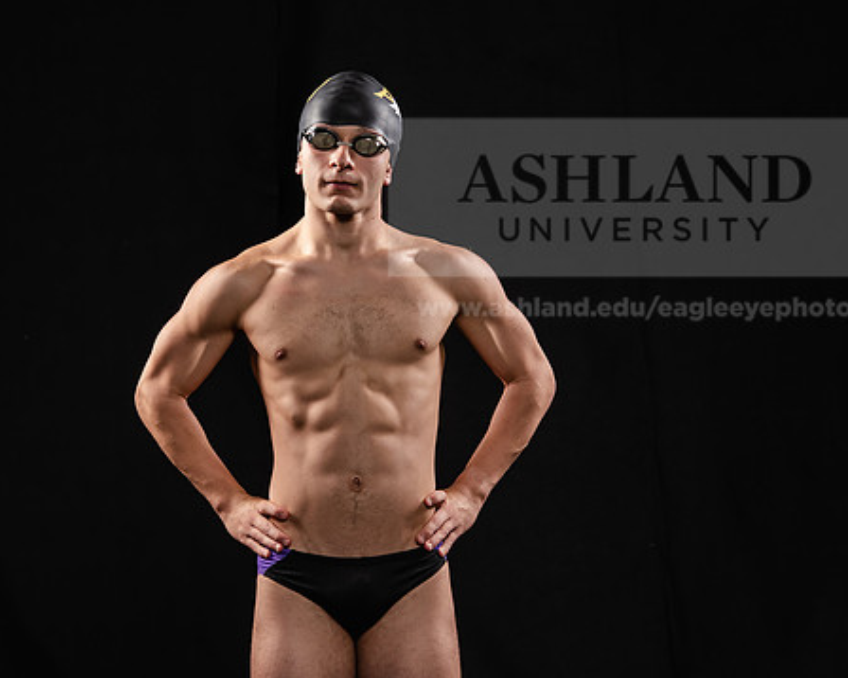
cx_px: 331
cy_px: 348
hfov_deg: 12.7
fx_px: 3813
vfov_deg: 10.2
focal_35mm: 152
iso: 400
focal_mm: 125
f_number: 6.3
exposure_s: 1/200
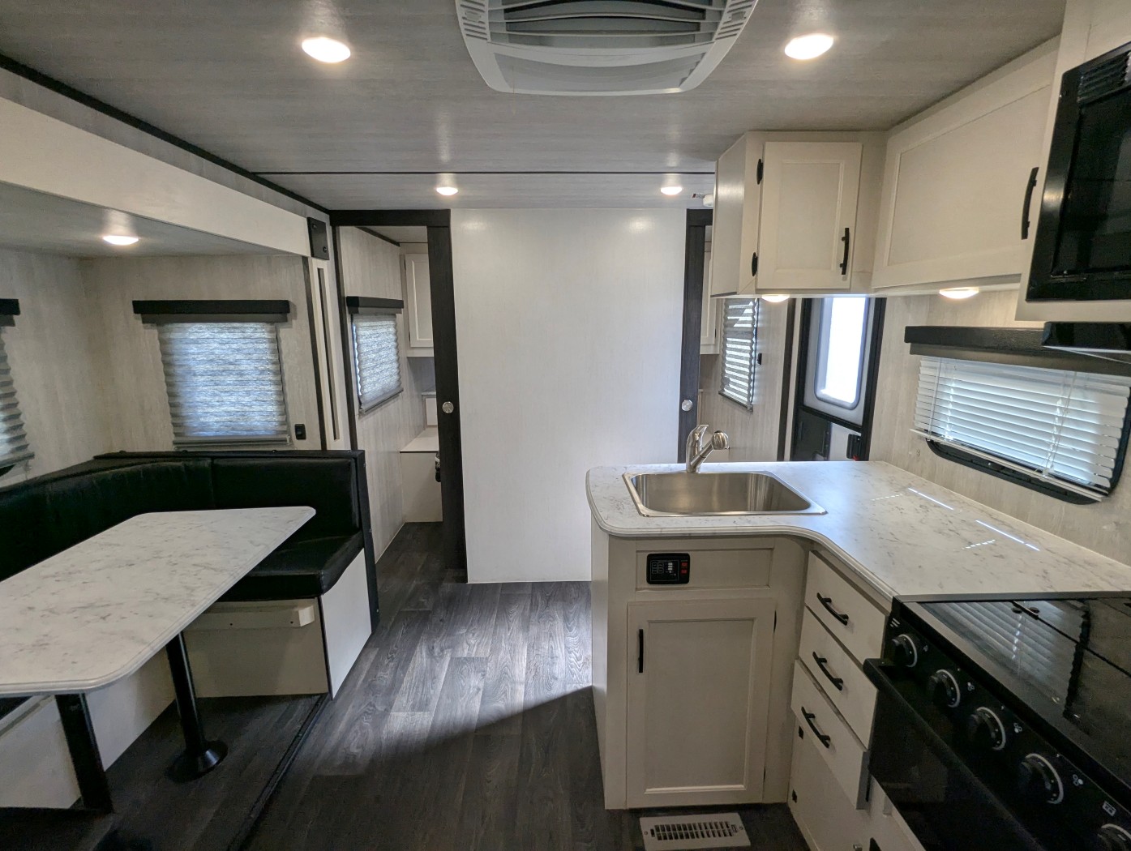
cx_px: 566
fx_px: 523
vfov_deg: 78.2
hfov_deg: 94.4
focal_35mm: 16
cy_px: 426
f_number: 2.2
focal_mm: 2.35
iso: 142
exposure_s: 1/126
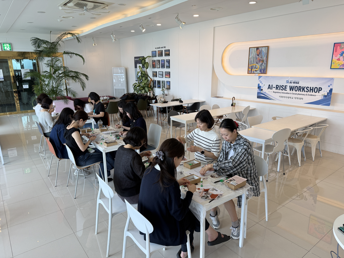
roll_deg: +1.0
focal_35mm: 24
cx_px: 172
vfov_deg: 56.8
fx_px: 239
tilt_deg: -14.9
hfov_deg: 71.6
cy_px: 129
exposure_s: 1/120
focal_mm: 6.76
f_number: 1.78
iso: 100
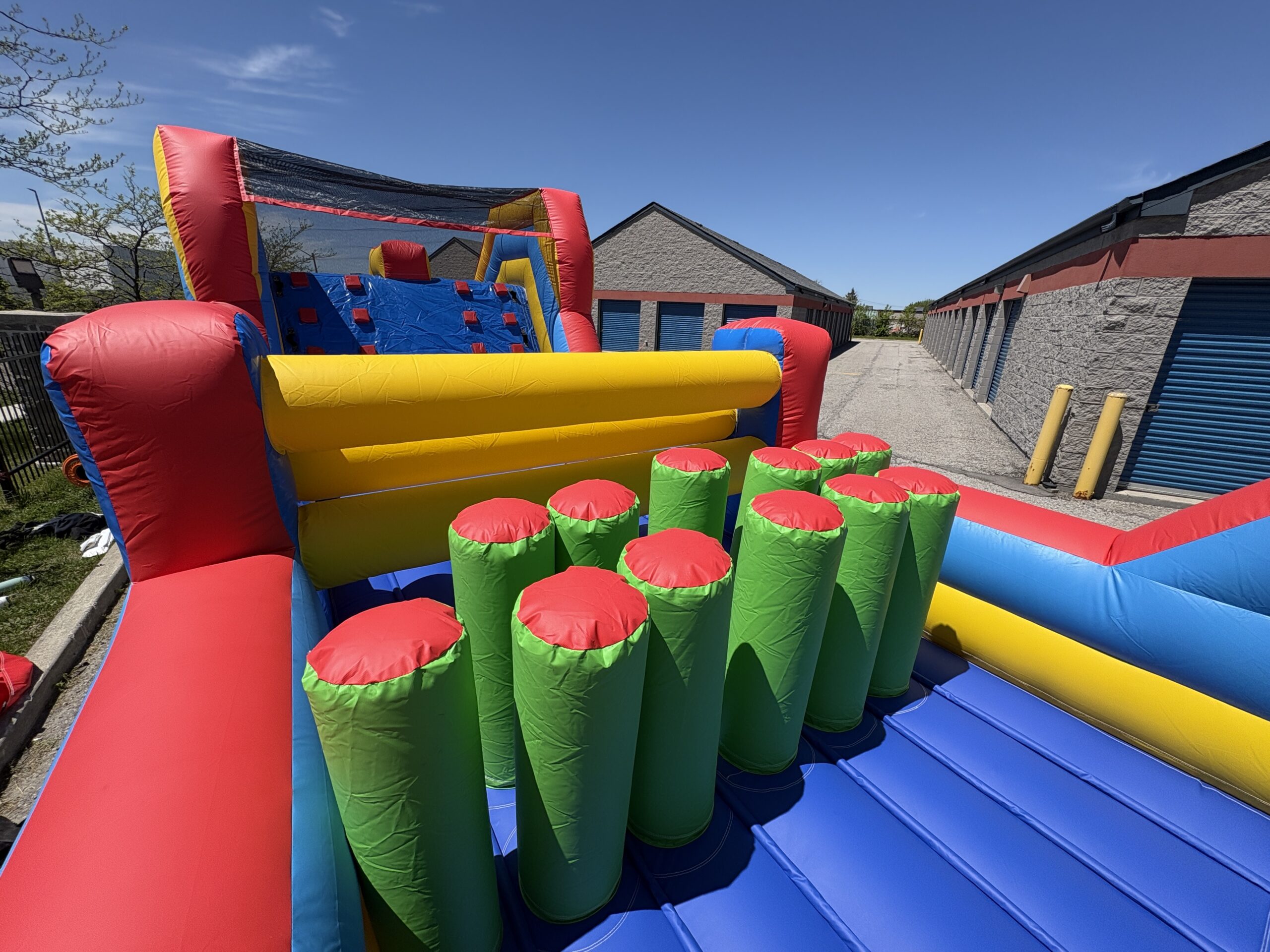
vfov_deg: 85.7
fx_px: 514
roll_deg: -2.3
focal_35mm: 14
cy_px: 476
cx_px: 635
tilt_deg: -17.5
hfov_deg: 102.1
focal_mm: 2.22
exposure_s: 1/2584
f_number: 2.2
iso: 40
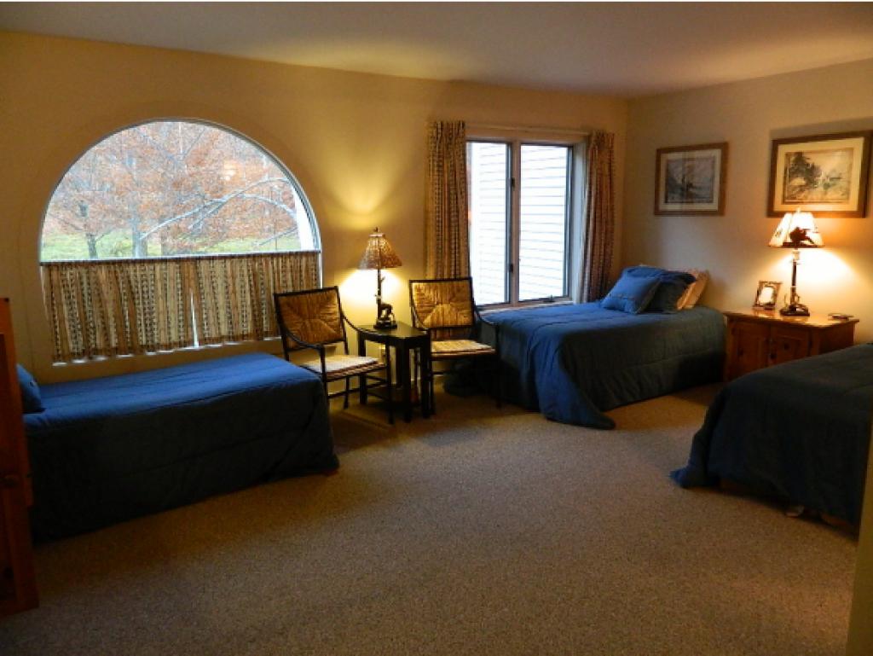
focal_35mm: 25
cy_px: 328
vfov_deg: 54.9
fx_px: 631
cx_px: 436
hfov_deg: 69.4
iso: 400
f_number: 3.1
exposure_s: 1/25
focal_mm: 4.5
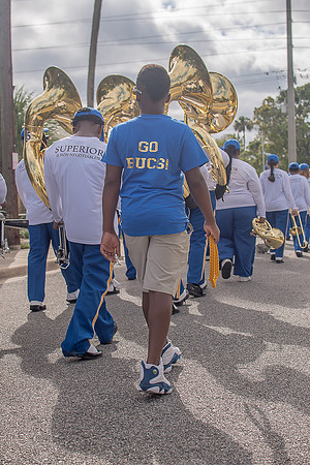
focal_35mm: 52
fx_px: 672
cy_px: 232
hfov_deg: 26.0
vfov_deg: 38.2
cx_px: 155
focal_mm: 35
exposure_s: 1/1600
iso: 100
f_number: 4
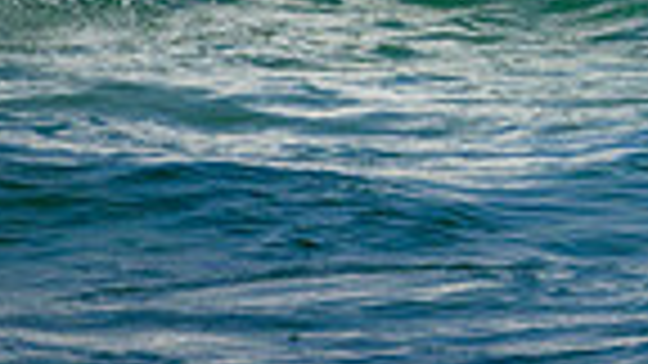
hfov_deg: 0.6
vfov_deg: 0.4
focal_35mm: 3377
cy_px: -384
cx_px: 1269
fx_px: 58025
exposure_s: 1/2000
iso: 1100
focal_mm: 800
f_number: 11
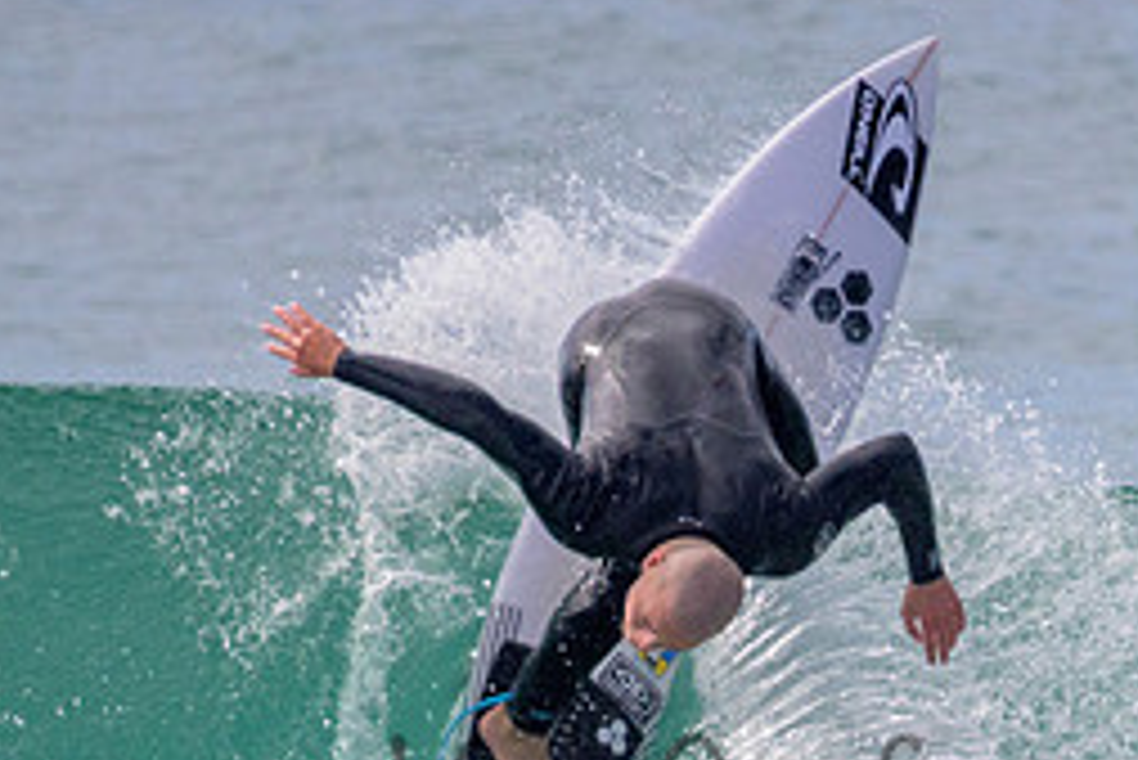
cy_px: 869
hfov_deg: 0.8
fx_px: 78627
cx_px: 1321
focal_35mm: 2486
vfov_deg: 0.6
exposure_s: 1/2000
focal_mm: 800
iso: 800
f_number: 11
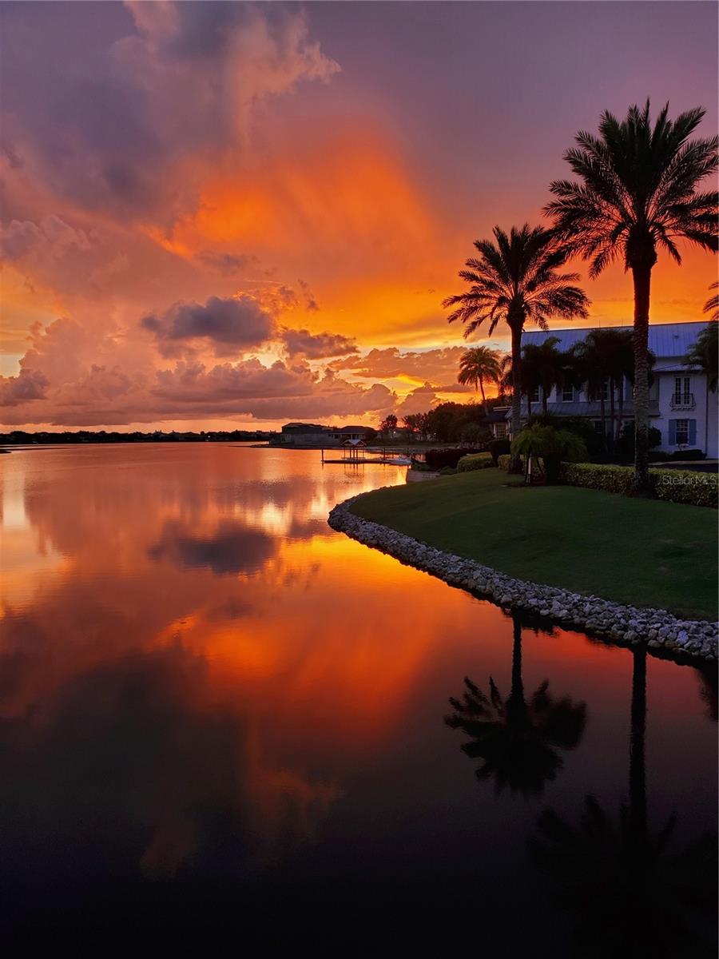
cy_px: 480
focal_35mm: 26
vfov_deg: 67.3
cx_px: 360
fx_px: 720
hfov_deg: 53.1
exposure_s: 1/74
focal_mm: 4.3
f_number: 2.4
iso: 50
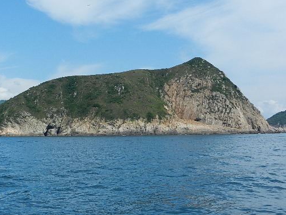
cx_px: 115
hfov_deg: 33.7
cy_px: 104
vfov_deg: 25.7
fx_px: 471
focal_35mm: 57
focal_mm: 8.2
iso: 160
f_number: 4.2
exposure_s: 1/1600
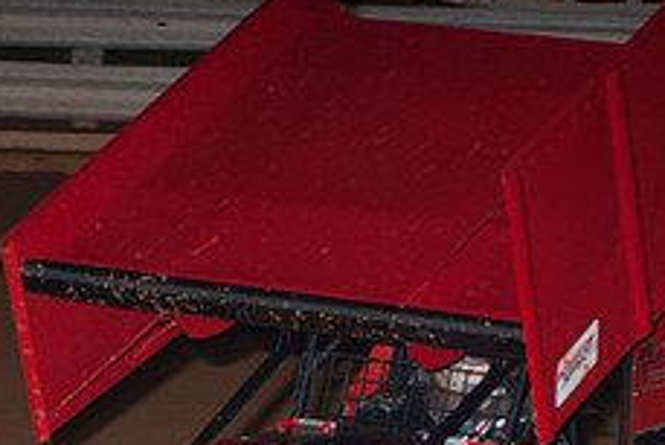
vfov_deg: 4.5
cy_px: 384
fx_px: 5619
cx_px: 407
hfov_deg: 6.8
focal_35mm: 304
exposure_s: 1/400
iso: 200
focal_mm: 80
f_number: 4
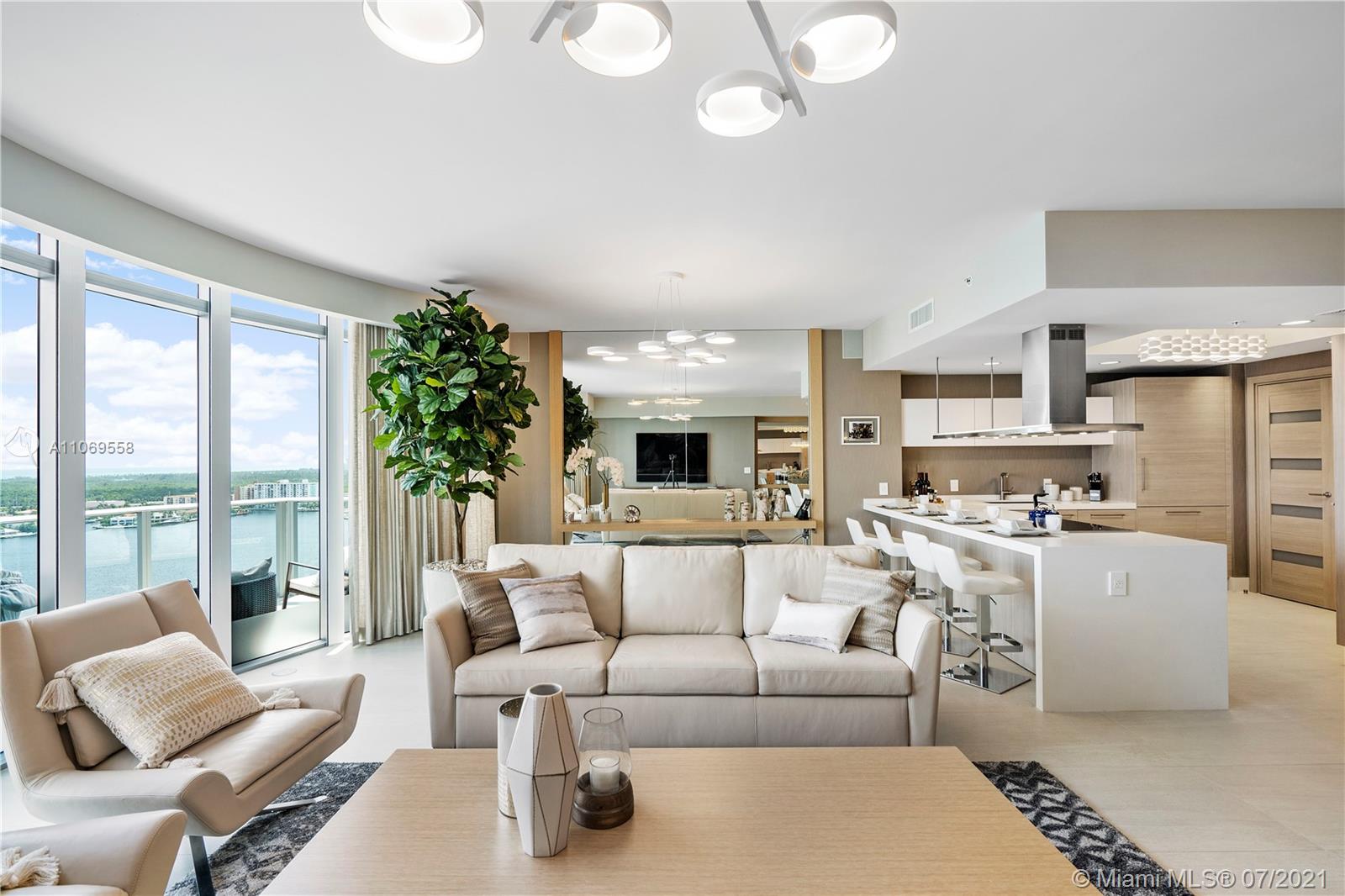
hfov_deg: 96.7
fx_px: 598
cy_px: 448
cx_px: 672
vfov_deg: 73.7
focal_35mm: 16
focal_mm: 16
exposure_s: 1/60
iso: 320
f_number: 8
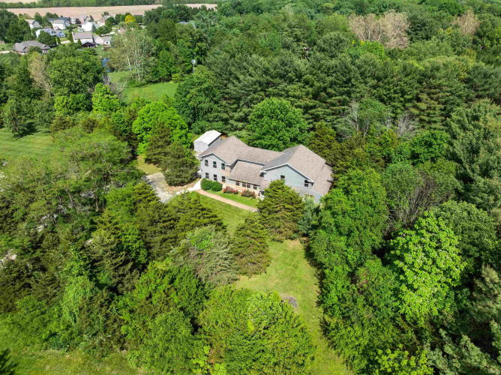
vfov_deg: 56.8
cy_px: 188
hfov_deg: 71.6
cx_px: 250
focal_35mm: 24
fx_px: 347
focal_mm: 12.29
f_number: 6.3
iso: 200
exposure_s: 1/1000
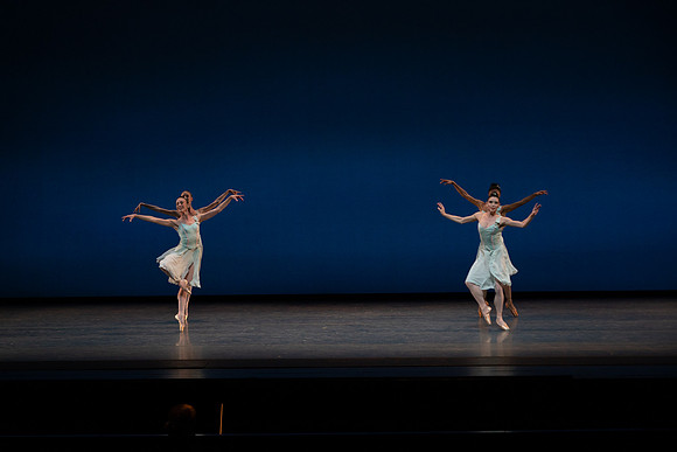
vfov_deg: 12.8
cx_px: 338
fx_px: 2013
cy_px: 226
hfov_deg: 19.1
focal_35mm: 107
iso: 3200
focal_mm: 107
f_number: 8
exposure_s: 1/500
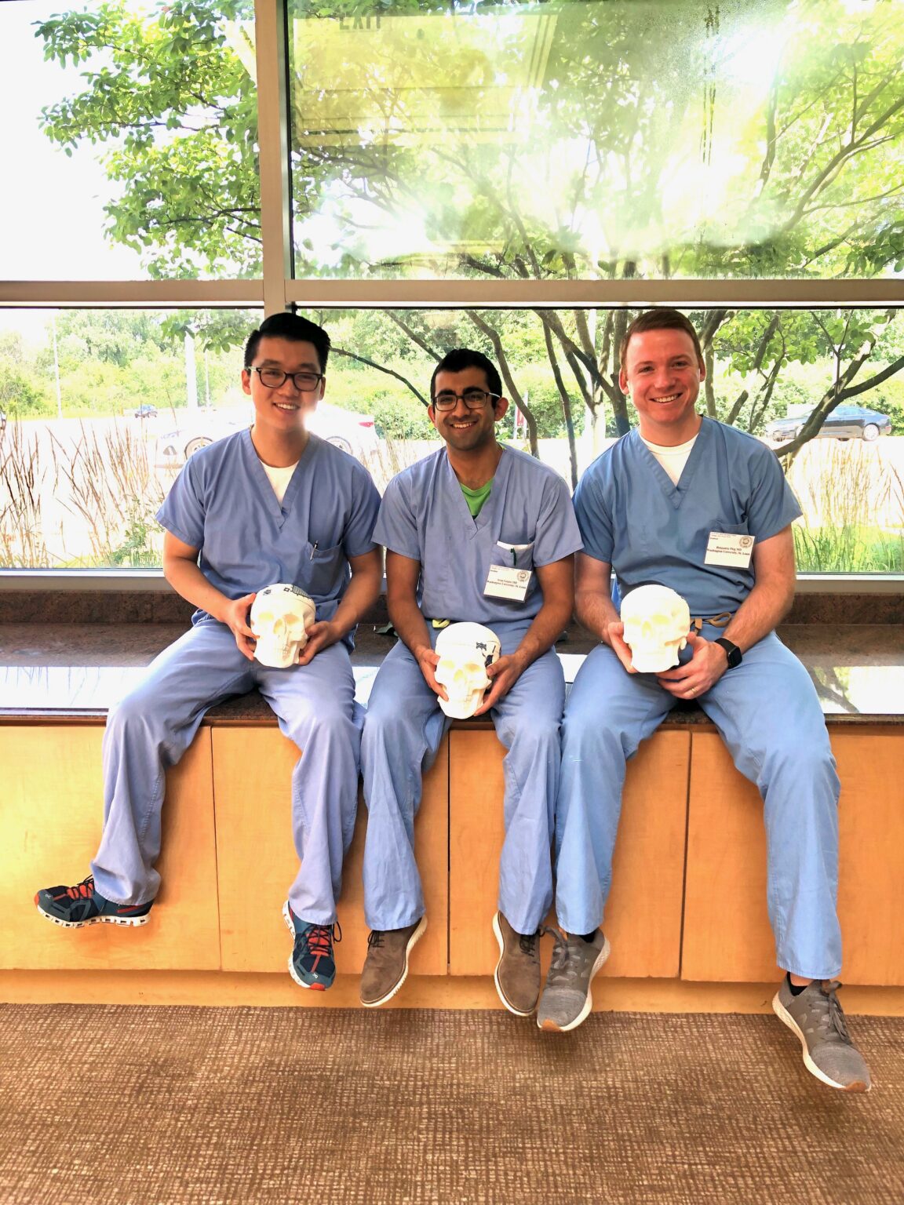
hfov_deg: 49.7
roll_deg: +0.1
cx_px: 452
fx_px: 975
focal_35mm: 28
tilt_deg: -10.2
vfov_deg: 63.4
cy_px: 602
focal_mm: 4
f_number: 1.8
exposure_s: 1/120
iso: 25
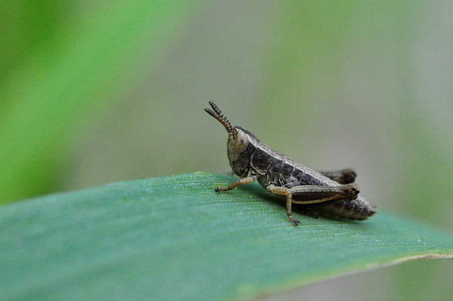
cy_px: 150
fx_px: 1131
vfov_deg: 15.2
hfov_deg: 22.6
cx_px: 226
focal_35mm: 90
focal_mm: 60
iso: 1600
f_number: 14
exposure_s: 1/250
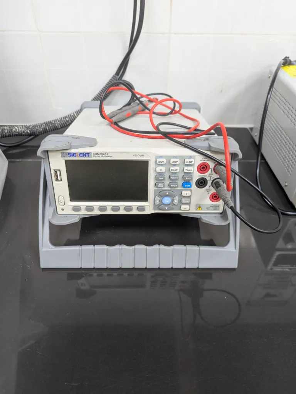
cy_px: 197
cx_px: 148
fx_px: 273
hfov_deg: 56.9
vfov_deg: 71.5
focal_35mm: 24
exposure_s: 1/23.8
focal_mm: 6.81
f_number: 1.85
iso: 82
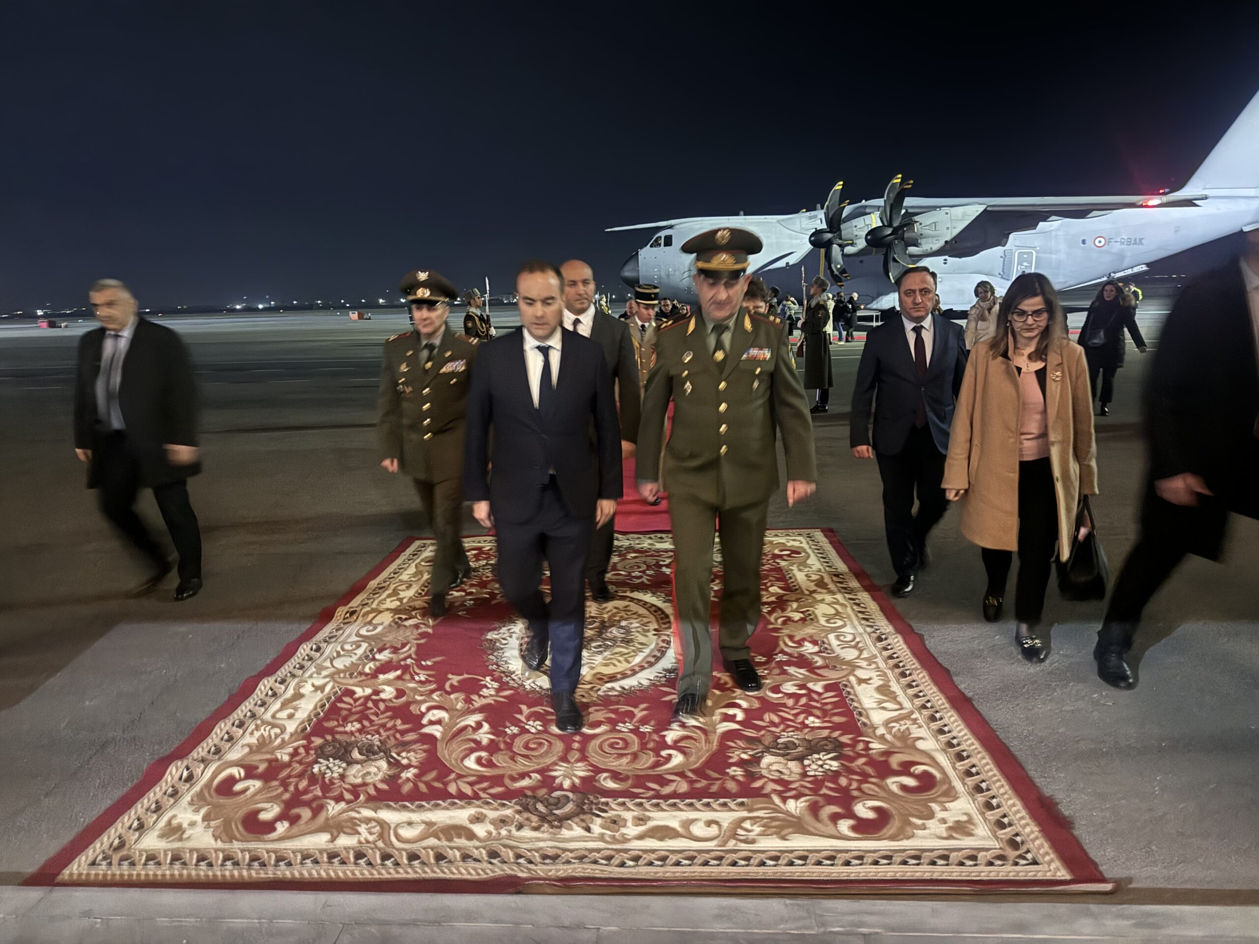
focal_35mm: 24
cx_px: 630
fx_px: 873
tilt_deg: -12.4
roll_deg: -0.4
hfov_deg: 71.6
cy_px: 472
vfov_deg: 56.8
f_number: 1.78
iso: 1600
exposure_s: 1/17
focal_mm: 6.86
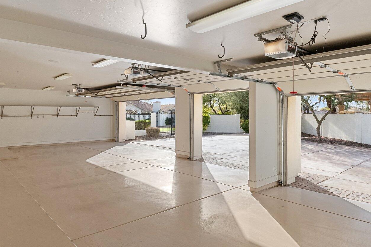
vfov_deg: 55.1
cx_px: 184
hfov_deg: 76.1
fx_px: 237
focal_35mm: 23
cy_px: 126
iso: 2500
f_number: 9
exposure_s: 1/800
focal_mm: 14
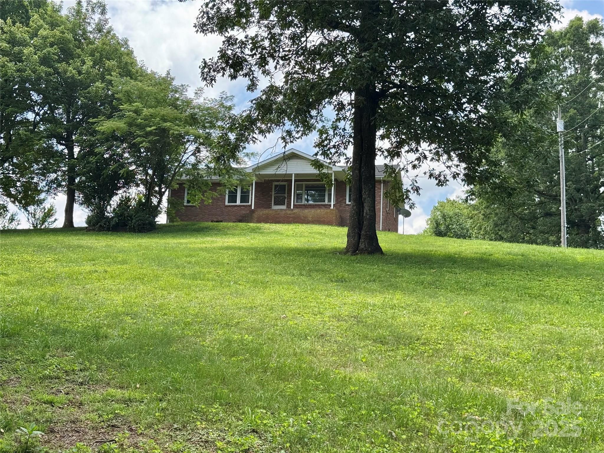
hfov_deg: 39.7
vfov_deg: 30.3
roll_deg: -2.2
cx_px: 302
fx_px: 838
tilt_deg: +9.7
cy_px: 226
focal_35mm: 48
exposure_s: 1/995
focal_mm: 6.76
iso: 64
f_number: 1.78
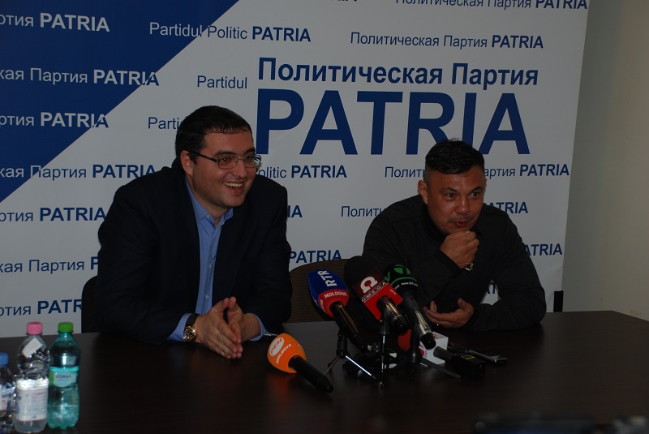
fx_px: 1353
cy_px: 217
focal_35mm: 75
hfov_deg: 27.0
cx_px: 324
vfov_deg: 18.2
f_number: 5
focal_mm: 50
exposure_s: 1/60
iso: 200
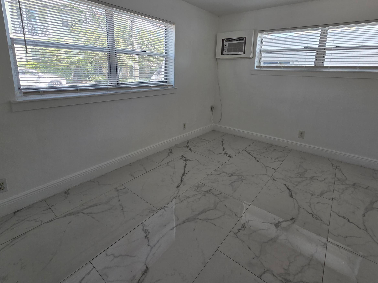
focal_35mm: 16
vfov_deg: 77.2
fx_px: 175
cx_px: 189
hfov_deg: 94.5
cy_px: 113
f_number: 2.2
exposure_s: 1/120
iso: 50
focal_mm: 2.2
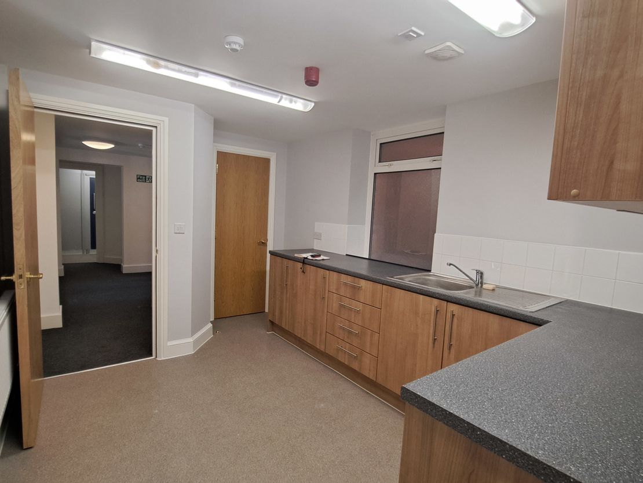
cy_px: 242
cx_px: 322
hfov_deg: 106.2
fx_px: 242
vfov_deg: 89.9
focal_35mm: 13
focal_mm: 1.74
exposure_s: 1/50
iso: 125
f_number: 2.2
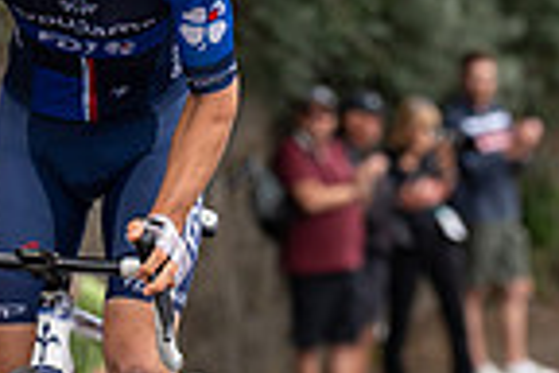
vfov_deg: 2.7
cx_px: 39
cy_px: 17
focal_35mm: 505
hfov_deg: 4.1
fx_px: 7841
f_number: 3.5
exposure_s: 1/1000
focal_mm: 125
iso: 320
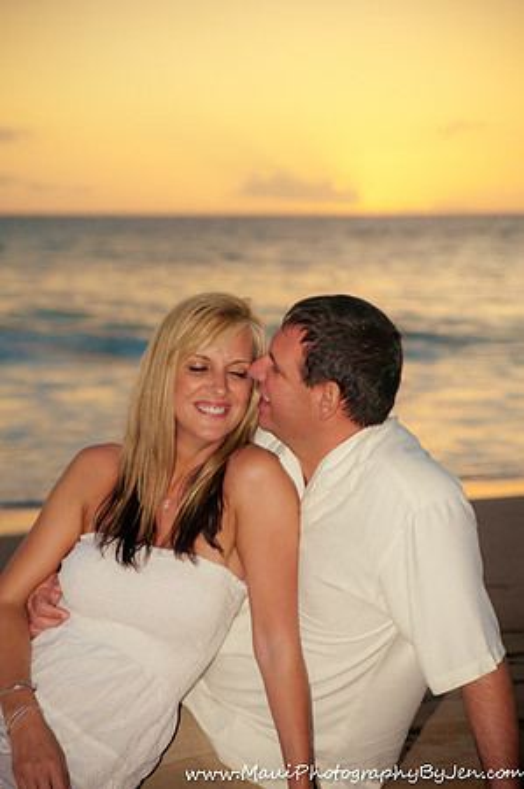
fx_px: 2232
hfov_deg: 13.4
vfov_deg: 20.0
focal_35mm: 102
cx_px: 262
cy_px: 394
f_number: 2.8
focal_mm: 68
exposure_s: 1/1000
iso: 640
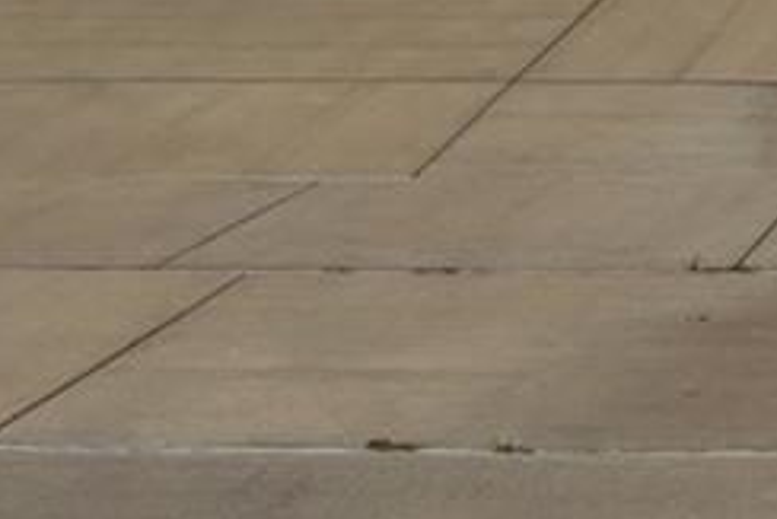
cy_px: -325
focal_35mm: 118
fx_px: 2548
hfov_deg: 15.5
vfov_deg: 11.1
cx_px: 1287
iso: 400
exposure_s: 1/2000
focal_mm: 12
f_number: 8
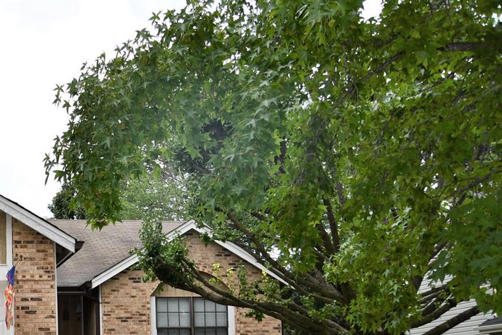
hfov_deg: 31.9
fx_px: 822
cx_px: 28
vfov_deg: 22.4
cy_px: 306
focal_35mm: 59
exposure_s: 1/100
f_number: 3.5
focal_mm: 21
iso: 100
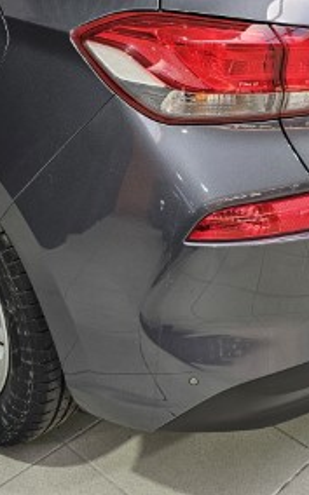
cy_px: 134
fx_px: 743
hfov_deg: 23.3
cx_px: 91
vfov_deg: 36.2
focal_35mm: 55
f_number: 1.7
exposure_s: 1/100
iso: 80
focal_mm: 6.3
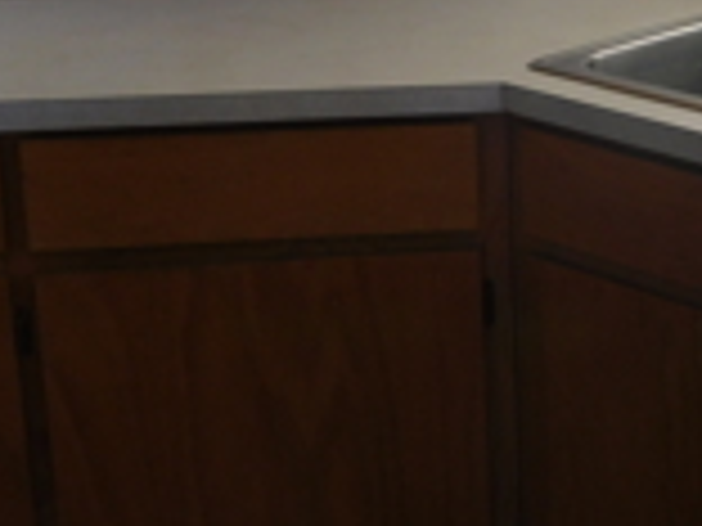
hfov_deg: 24.5
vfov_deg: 19.7
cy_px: -18
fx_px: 1460
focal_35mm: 72
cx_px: 837
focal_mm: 4.9
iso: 180
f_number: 3.2
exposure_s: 1/30
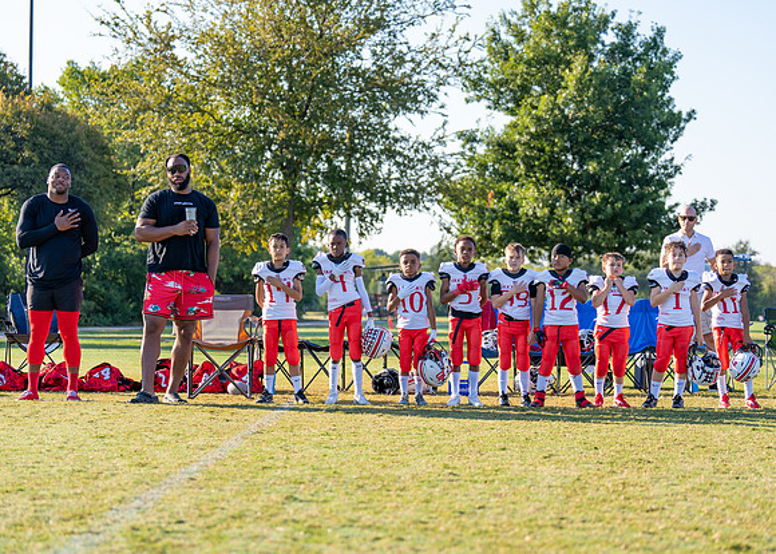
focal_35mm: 81
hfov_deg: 24.4
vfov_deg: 17.5
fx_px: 1794
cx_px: 410
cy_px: 307
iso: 100
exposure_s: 1/640
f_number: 2.8
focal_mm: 70
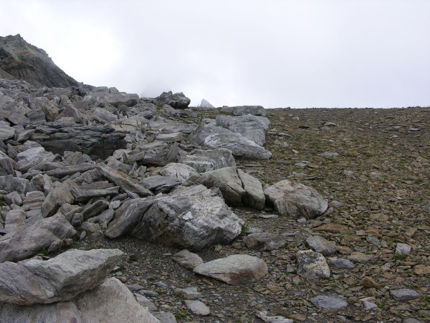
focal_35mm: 50
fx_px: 621
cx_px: 215
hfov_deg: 38.2
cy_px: 162
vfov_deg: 29.1
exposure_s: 1/193
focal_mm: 12.7
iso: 50
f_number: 6.8
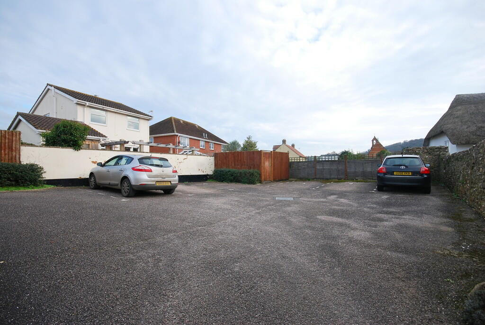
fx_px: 202
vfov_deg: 77.5
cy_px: 162
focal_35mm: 15
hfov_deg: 100.3
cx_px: 242
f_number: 9
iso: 200
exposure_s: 1/100
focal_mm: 10
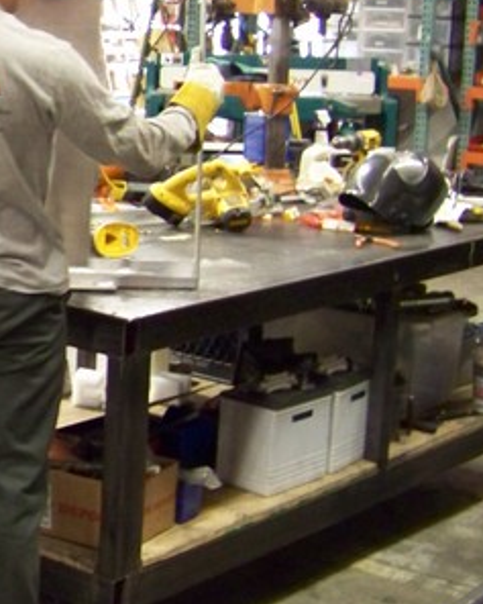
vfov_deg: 23.0
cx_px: -122
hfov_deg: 17.5
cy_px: 279
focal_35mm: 83
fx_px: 1482
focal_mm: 5.85
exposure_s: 1/15
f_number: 2.8
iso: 400
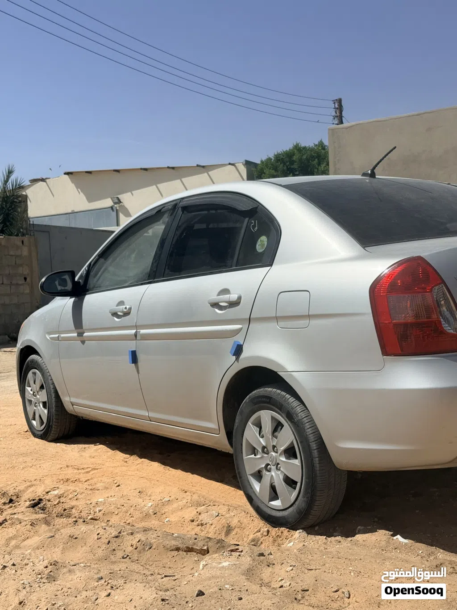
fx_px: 845
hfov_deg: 30.3
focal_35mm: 48
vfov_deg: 39.7
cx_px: 228
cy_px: 305
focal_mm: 6.76
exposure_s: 1/9901
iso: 80
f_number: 1.78
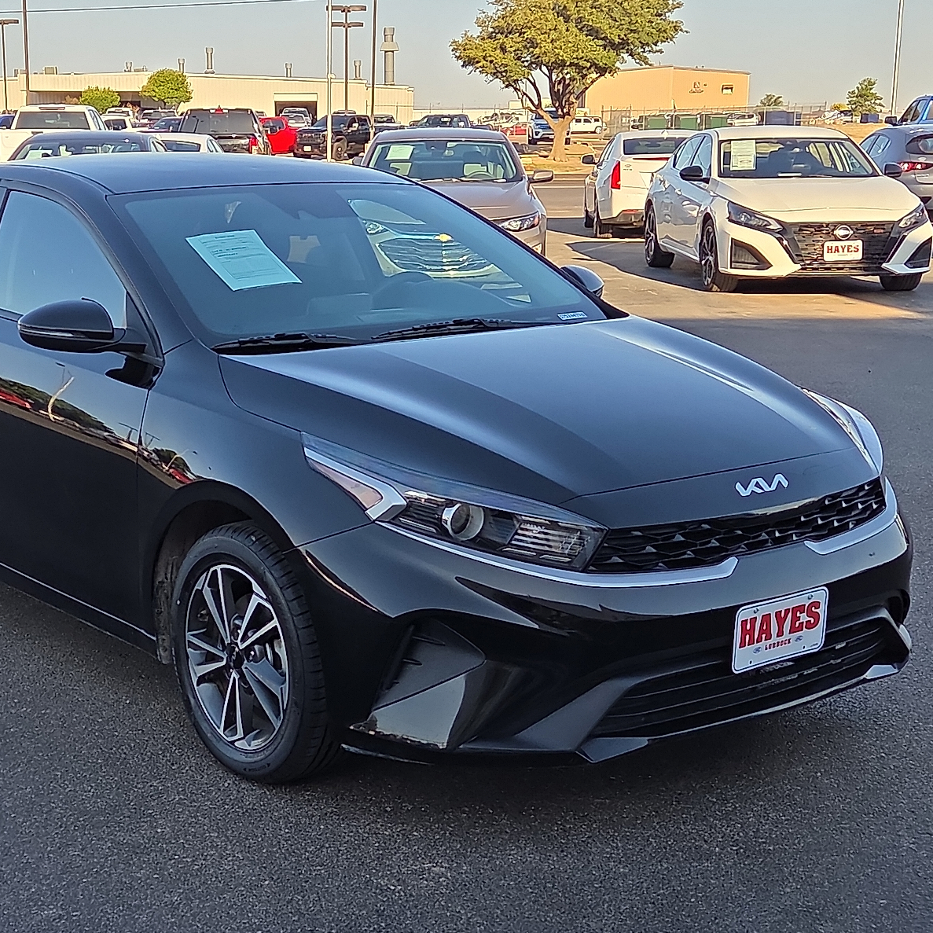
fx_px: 1708
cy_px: 468
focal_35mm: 56
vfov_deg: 30.6
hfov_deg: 30.4
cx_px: 328
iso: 25
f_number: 1.8
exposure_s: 1/1000
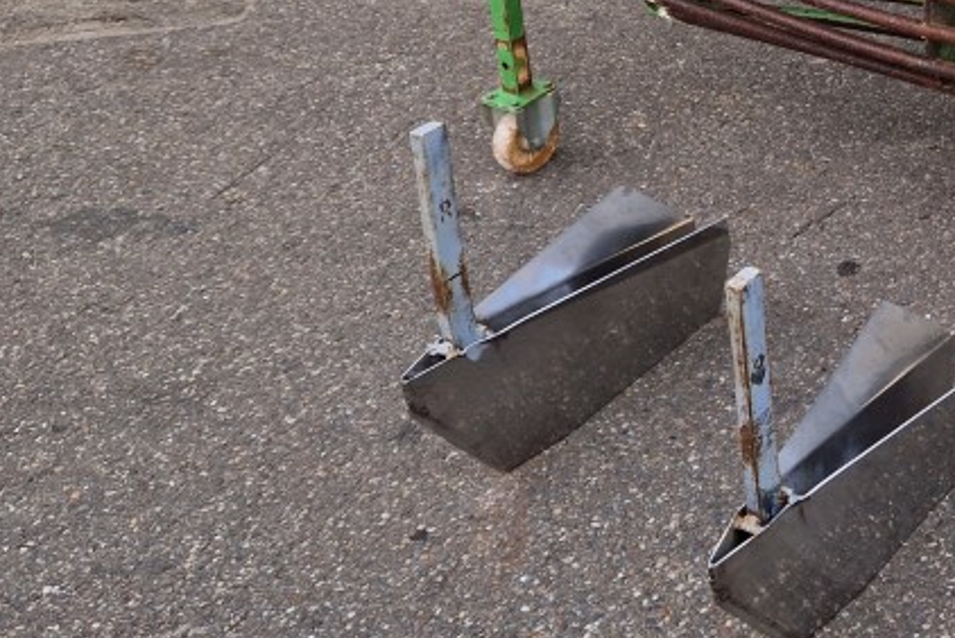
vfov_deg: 22.5
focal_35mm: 58
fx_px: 1540
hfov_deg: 30.9
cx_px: 1034
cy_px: -2
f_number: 1.8
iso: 50
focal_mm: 5.4
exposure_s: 1/180
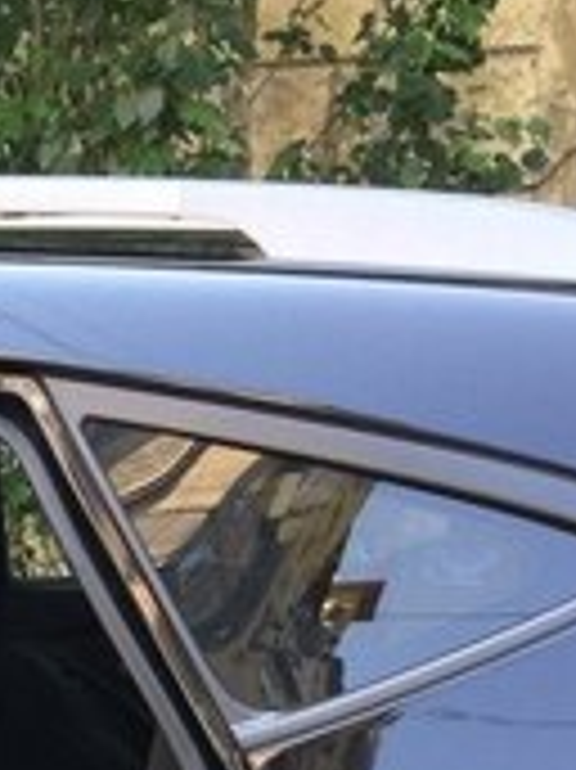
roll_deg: -1.0
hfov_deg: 16.8
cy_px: 1018
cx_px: -126
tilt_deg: -19.4
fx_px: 1866
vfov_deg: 21.0
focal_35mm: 84
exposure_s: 1/100
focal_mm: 4.15
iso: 50
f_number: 2.2
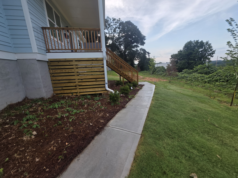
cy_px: 89
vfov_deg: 89.9
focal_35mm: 13
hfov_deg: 106.2
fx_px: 89
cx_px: 119
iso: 20
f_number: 1.9
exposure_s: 1/120
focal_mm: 2.2
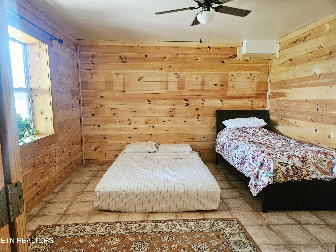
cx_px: 168
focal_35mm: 23
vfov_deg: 58.9
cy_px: 126
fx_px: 223
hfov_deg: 73.9
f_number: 1.8
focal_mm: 5.4
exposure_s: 1/120
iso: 1000
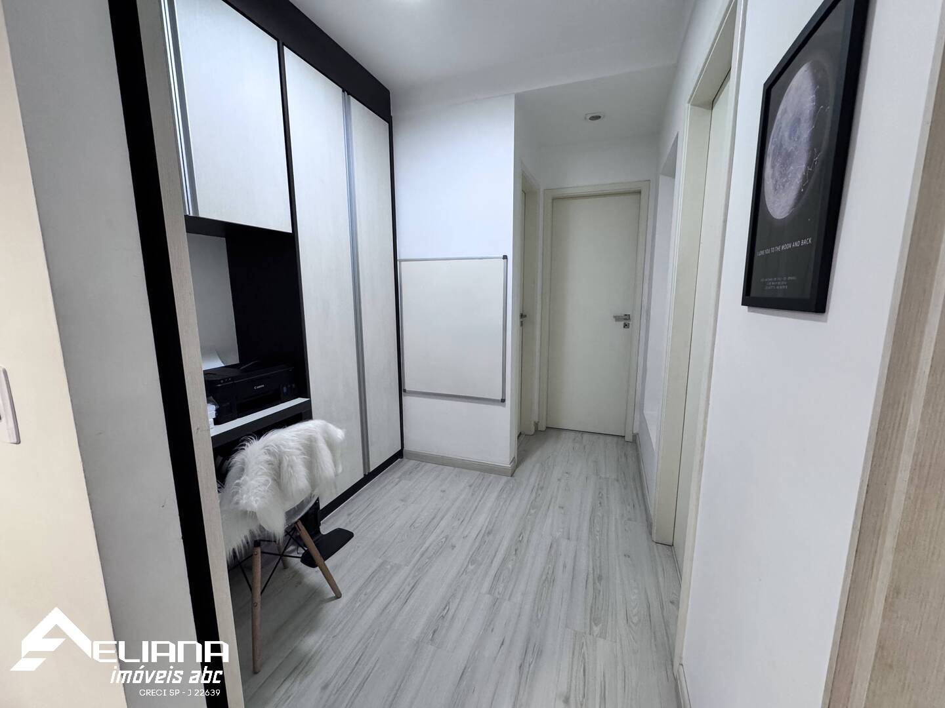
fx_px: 382
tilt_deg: -10.2
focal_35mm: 14
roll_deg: -0.4
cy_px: 354
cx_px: 472
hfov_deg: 102.1
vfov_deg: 85.7
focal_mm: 2.22
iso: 320
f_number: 2.2
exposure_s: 1/60
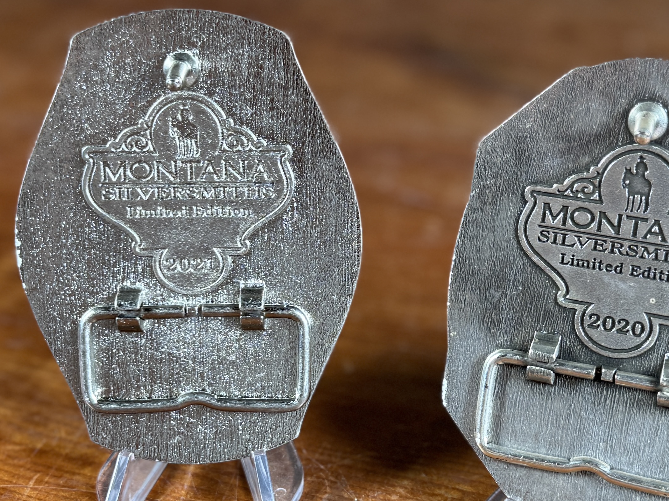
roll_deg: +0.5
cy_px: 250
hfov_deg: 71.6
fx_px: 464
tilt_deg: -33.6
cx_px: 334
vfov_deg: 56.8
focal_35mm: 24
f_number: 1.78
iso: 100
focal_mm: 6.76
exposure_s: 1/120
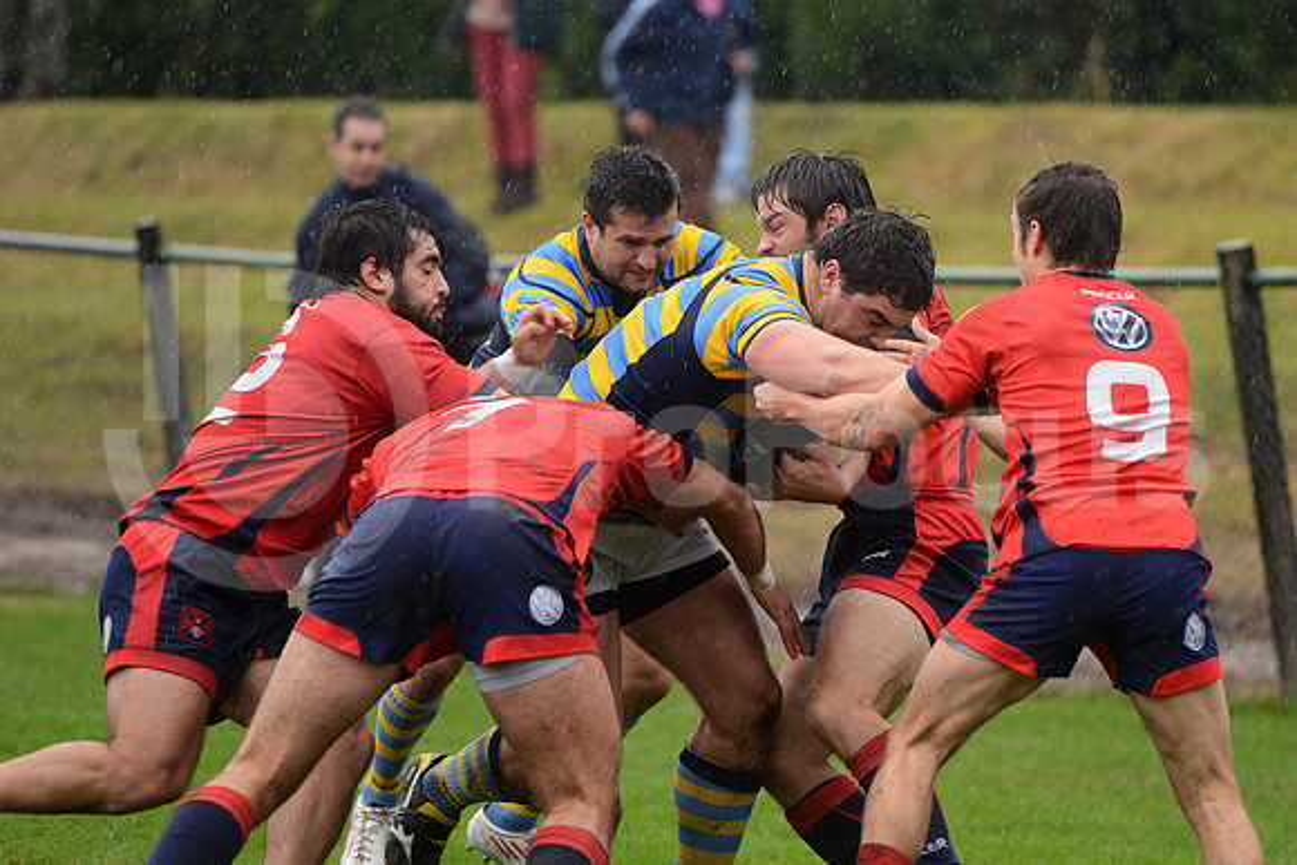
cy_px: 432
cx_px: 648
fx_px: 7027
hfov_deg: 10.5
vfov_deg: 7.0
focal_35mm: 195
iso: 1000
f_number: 2.8
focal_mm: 195
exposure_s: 1/500
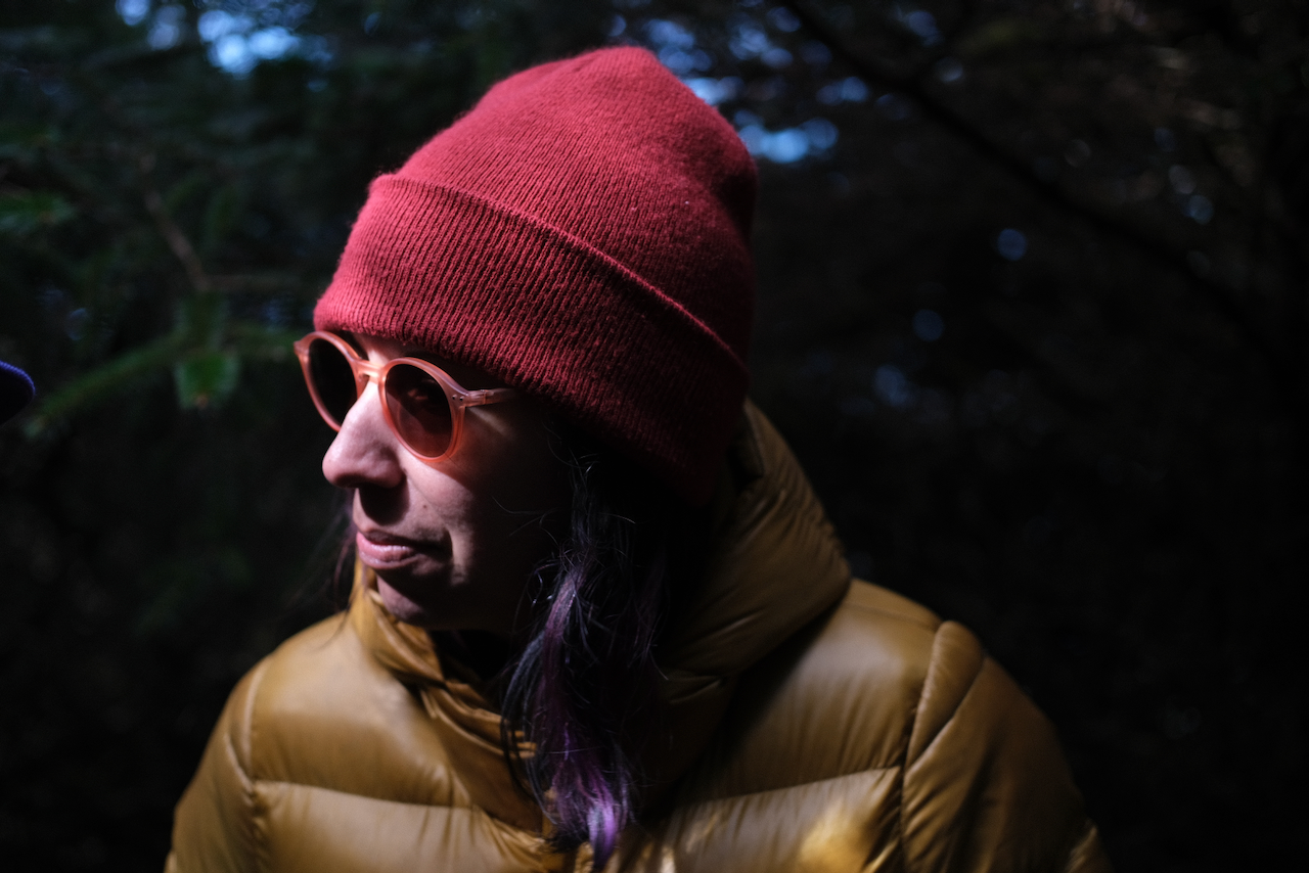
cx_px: 654
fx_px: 1927
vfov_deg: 25.5
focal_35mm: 53
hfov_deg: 37.5
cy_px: 436
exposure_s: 1/420
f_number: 2
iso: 160
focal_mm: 35
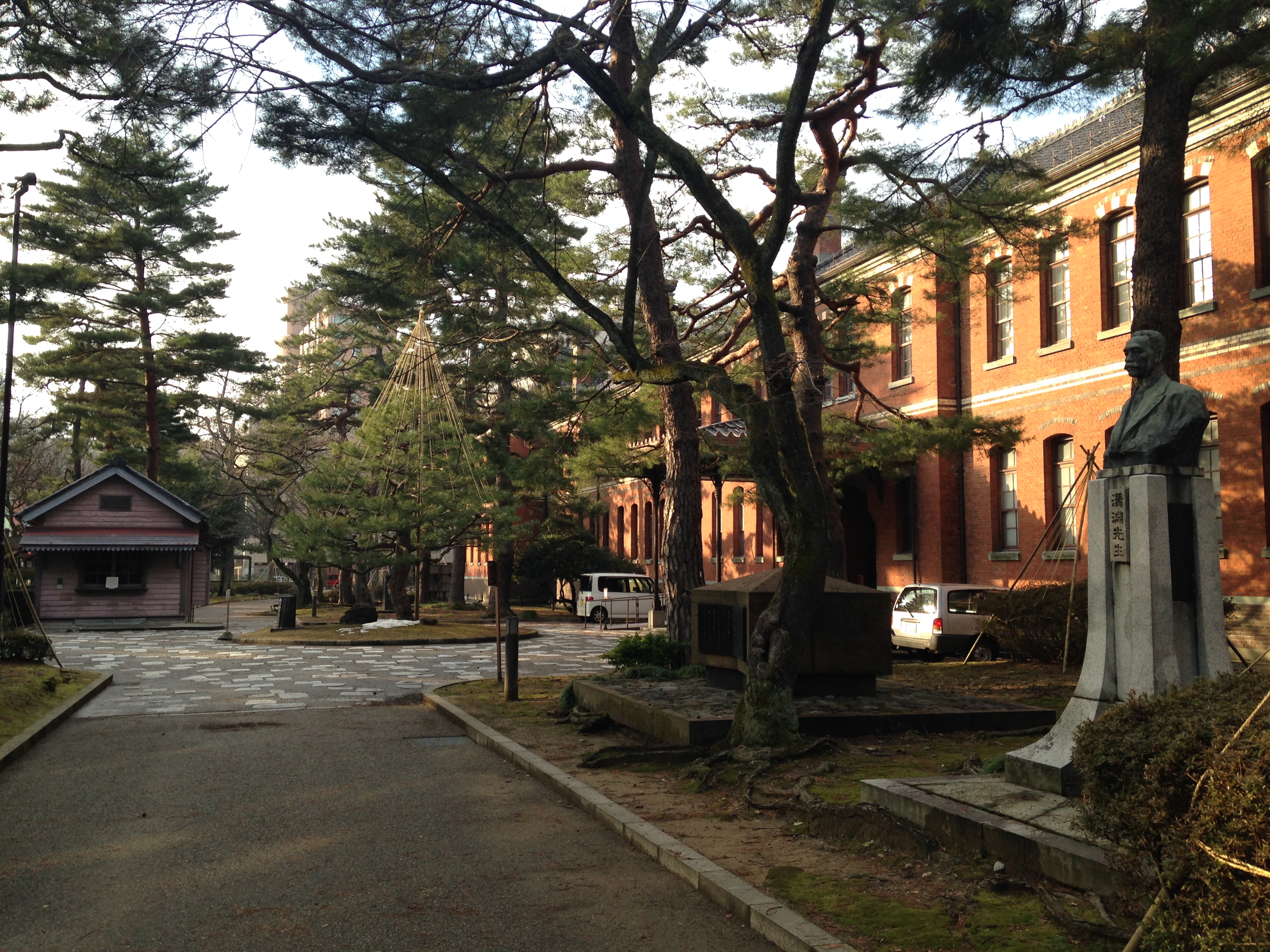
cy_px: 476
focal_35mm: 33
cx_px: 635
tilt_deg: +5.4
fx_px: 1211
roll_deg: -1.5
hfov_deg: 55.4
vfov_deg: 42.9
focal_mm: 4.12
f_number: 2.4
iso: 50
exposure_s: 1/276
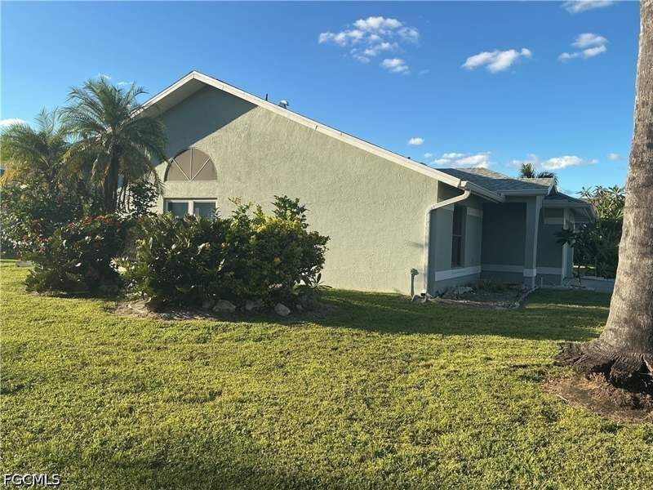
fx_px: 547
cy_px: 245
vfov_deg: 48.2
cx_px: 326
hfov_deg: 61.7
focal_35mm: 29
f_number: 1.8
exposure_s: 1/1098
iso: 25
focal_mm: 3
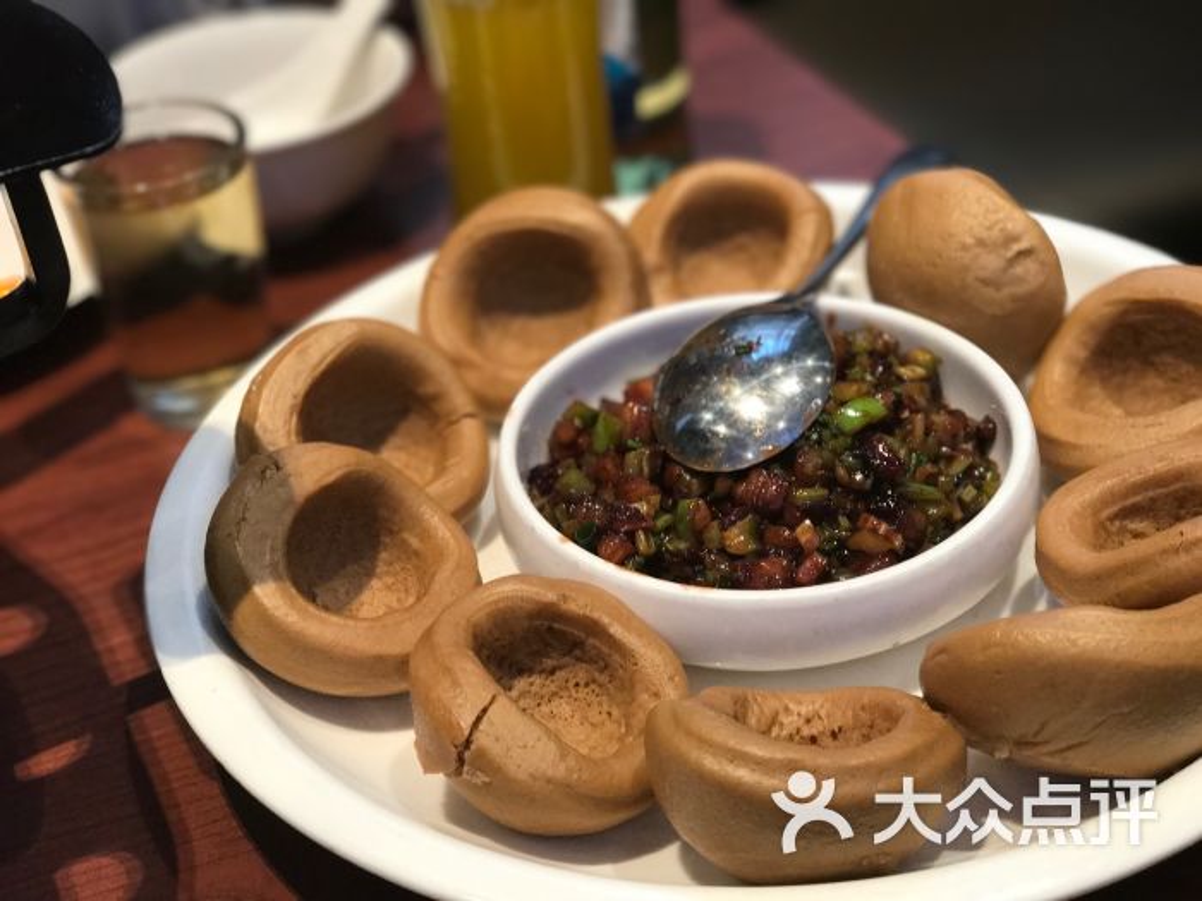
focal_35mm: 57
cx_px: 601
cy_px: 450
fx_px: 1979
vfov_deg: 25.7
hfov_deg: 33.8
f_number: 2.8
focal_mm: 6.6
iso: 160
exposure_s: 1/50
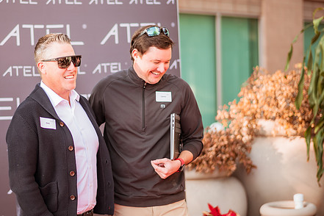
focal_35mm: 84
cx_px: 98
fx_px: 756
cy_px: 91
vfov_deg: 16.3
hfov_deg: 24.0
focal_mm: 58
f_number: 1.4
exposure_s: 1/800
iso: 64
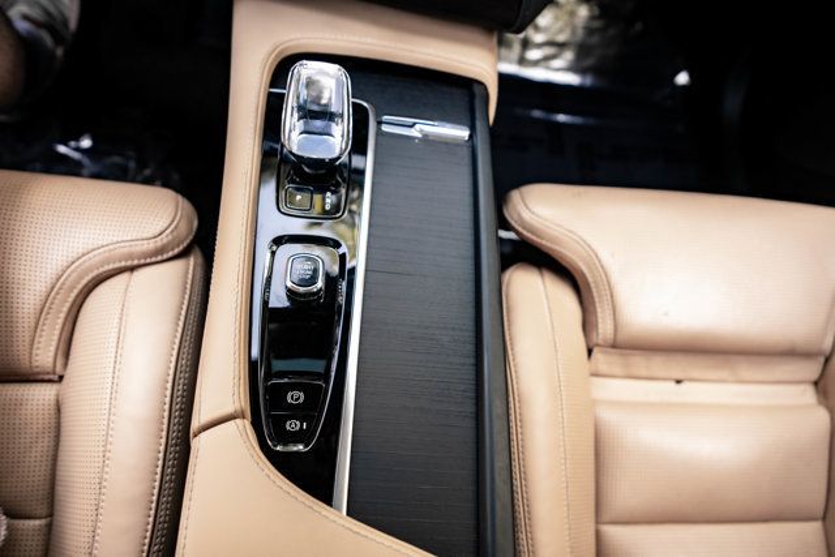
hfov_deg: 73.7
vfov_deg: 53.2
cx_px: 418
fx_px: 557
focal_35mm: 24
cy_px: 278
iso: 1000
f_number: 2.8
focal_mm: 24
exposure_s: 1/200
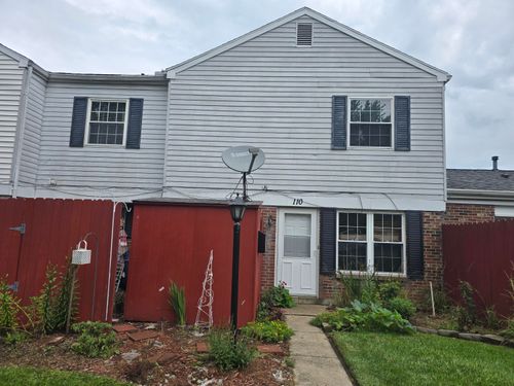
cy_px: 193
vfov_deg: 58.9
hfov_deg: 73.9
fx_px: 342
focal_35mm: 23
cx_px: 257
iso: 12
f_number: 1.7
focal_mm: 6.3
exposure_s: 1/505
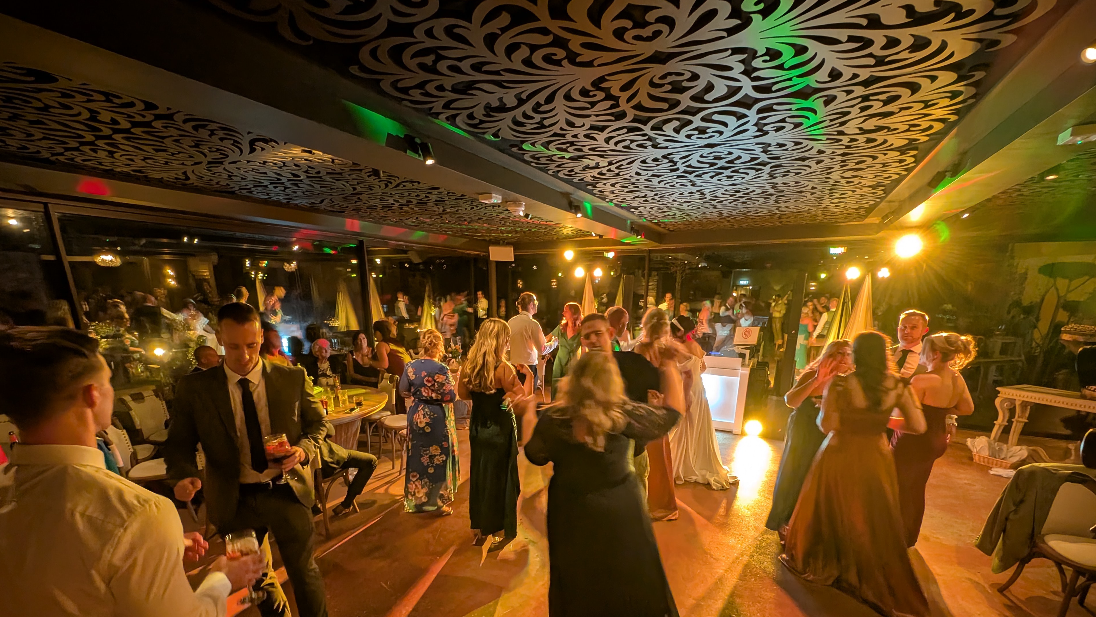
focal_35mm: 14
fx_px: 407
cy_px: 413
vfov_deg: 72.0
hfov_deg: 106.8
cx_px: 547
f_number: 1.95
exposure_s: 1/23.4
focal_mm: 2.23
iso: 357
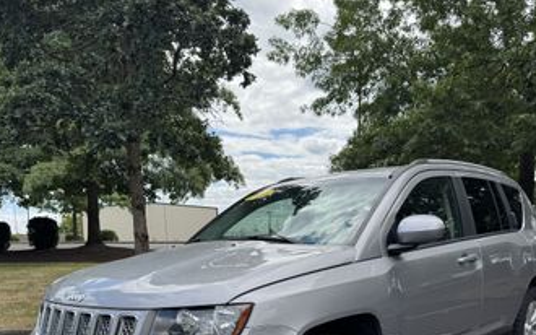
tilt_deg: -8.0
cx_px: 286
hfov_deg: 52.7
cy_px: 311
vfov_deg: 32.4
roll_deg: +1.8
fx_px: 540
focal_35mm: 37
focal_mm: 6.76
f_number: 1.78
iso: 80
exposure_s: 1/2331
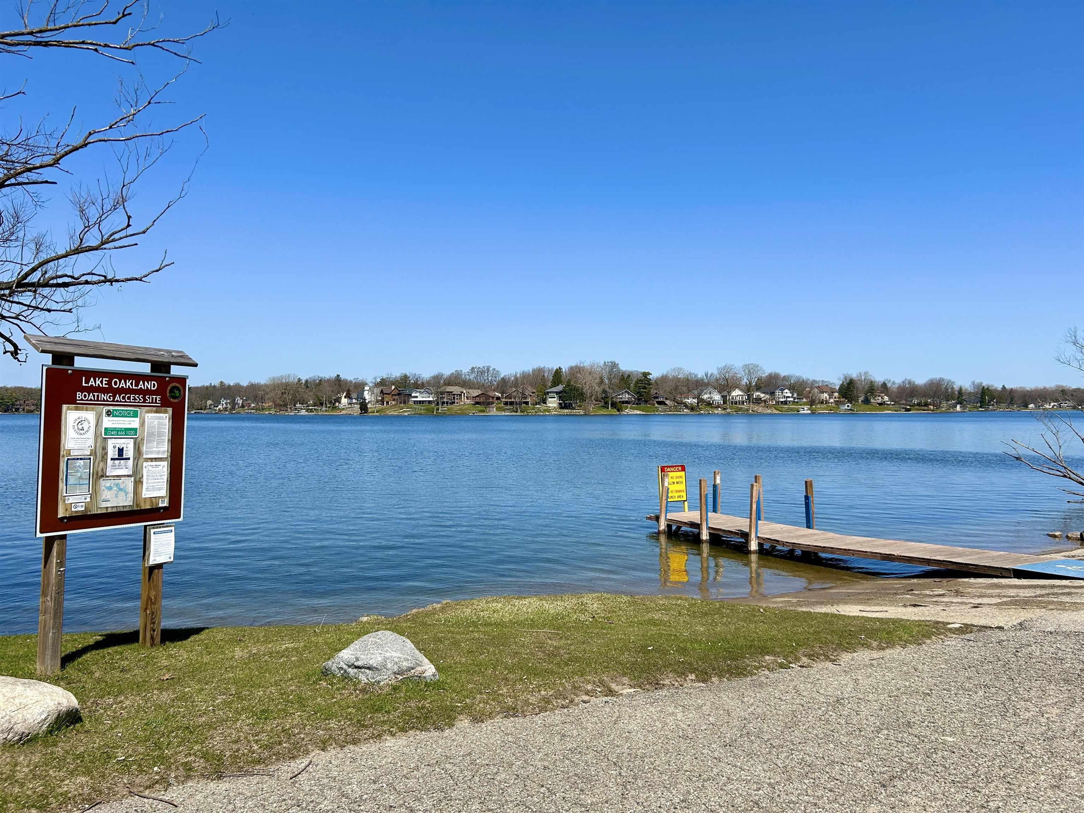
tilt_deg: +0.4
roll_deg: +0.3
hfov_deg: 67.3
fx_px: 814
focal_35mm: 26
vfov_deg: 53.1
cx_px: 542
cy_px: 406
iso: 50
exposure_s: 1/5882
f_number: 1.5
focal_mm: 5.7
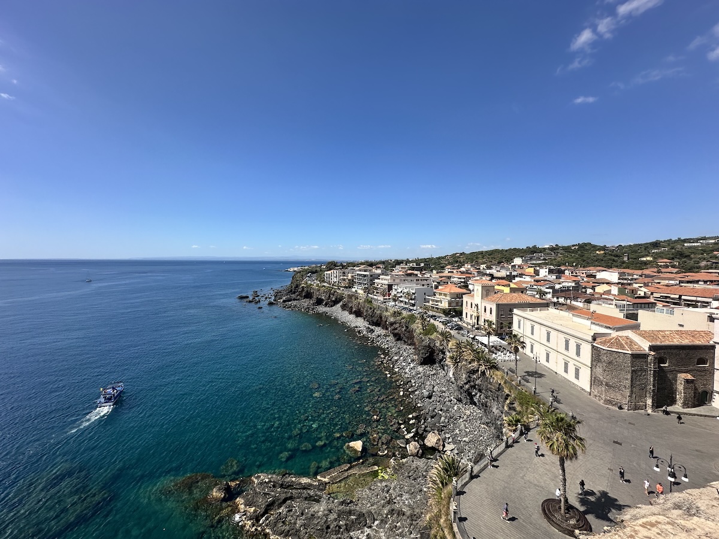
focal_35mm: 14
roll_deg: -0.9
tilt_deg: -1.2
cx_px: 360
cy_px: 270
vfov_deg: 85.7
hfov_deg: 102.1
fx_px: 291
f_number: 2.2
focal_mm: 2.22
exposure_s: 1/2398
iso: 50
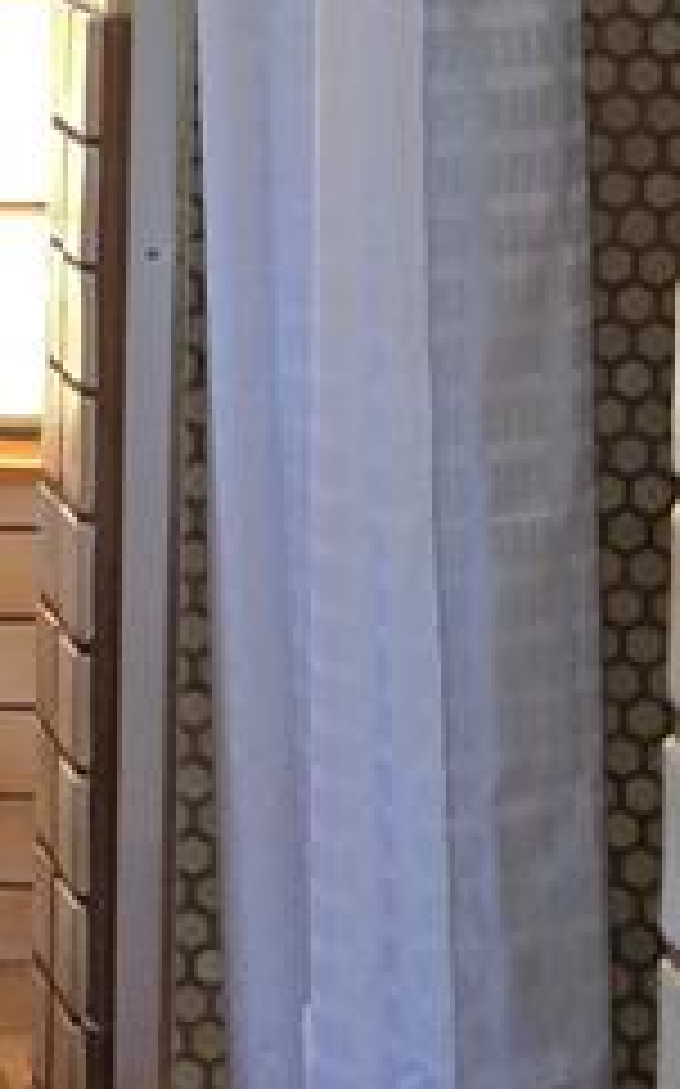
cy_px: -94
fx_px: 3058
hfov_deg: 11.3
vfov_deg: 19.4
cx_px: -761
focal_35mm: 103
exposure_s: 1/40
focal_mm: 5.4
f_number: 1.8
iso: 100
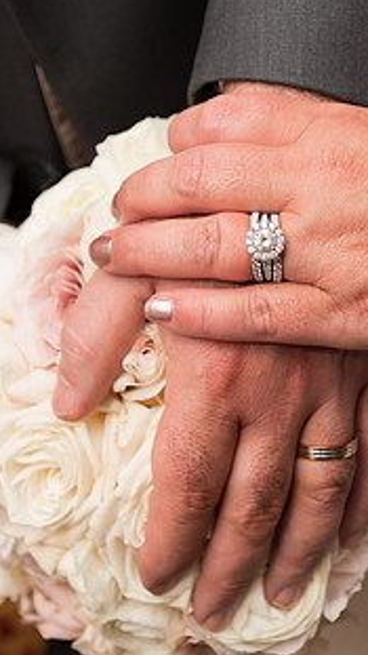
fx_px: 919
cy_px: 278
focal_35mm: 53
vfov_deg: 39.1
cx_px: 244
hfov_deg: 22.6
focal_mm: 35
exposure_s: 1/125
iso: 640
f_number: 5.6
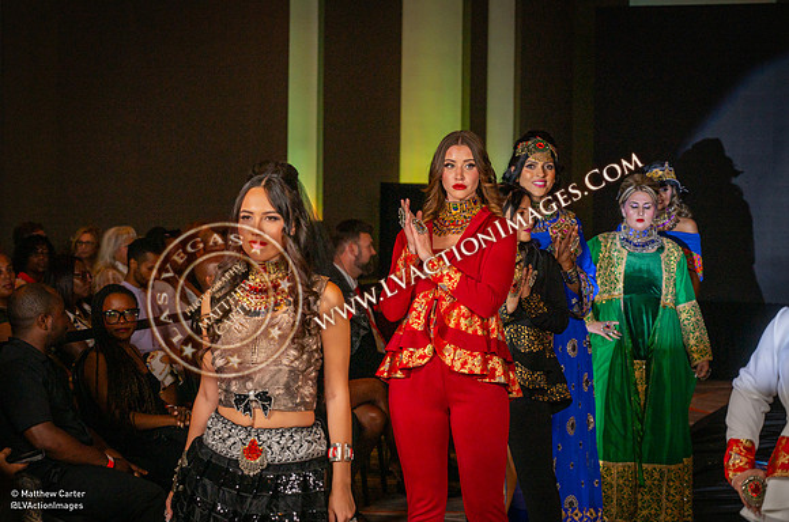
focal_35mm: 84
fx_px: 1847
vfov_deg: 16.1
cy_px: 211
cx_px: 358
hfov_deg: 24.1
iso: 400
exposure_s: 1/200
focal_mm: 70
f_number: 4
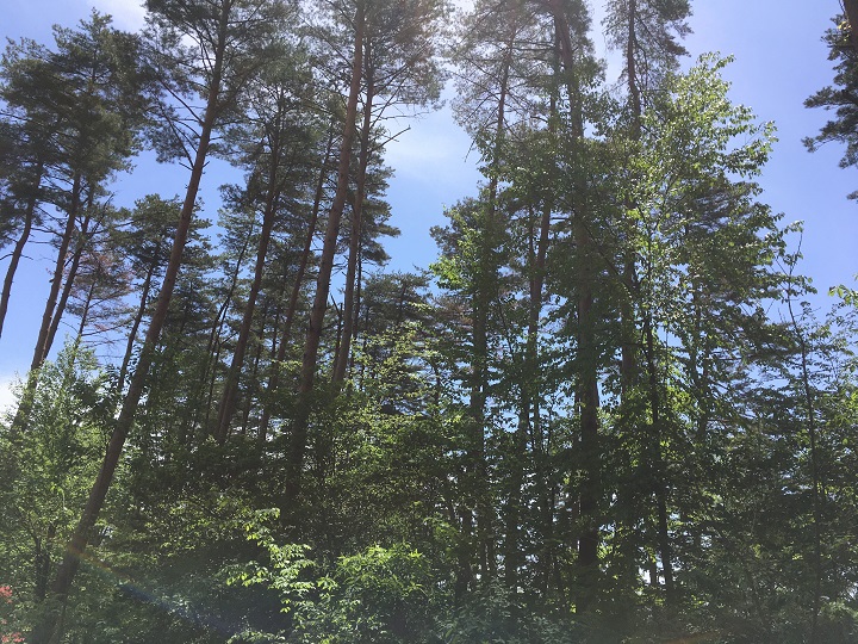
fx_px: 719
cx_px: 429
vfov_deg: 48.2
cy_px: 322
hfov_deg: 61.7
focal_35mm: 29
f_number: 2.2
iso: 25
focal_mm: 4.15
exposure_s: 1/1789
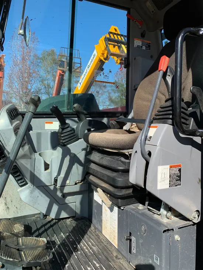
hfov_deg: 53.1
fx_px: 203
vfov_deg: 67.3
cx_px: 102
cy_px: 135
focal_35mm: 26
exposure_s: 1/1111
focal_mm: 4.25
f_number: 1.8
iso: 25
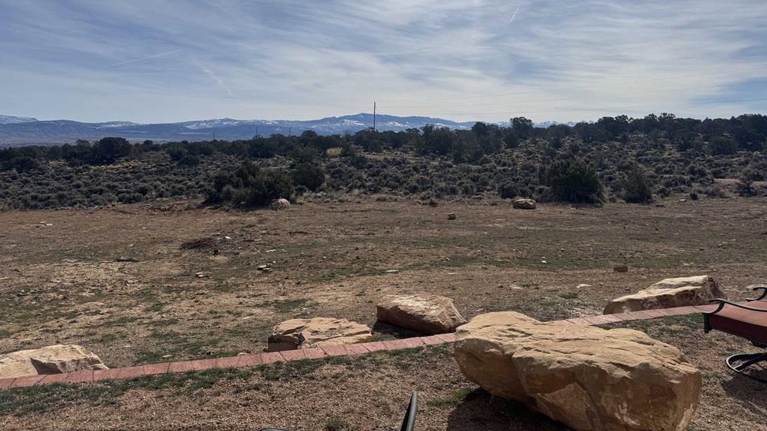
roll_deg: -0.4
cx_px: 393
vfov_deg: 42.3
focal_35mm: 27
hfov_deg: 69.8
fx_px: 549
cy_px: 140
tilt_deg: -0.1
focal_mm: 6.76
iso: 64
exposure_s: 1/12346
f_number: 1.78
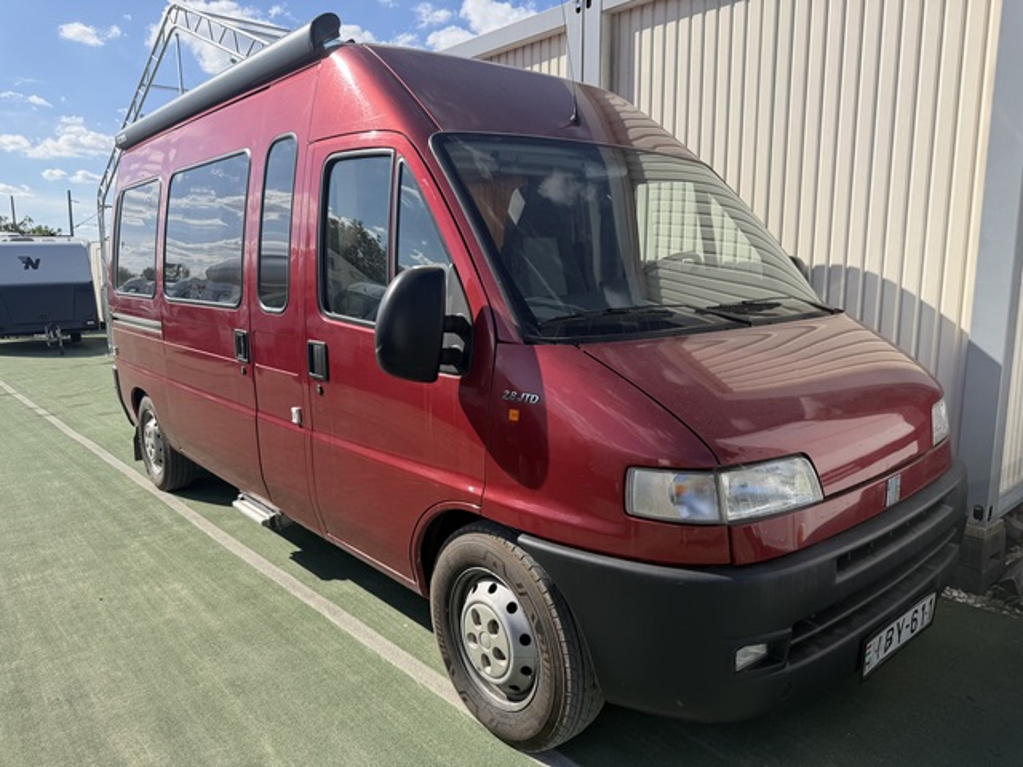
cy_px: 384
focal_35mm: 24
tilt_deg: -8.5
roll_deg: -0.4
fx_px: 709
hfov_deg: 71.6
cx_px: 512
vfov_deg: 56.8
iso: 80
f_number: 1.78
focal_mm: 6.76
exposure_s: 1/3584
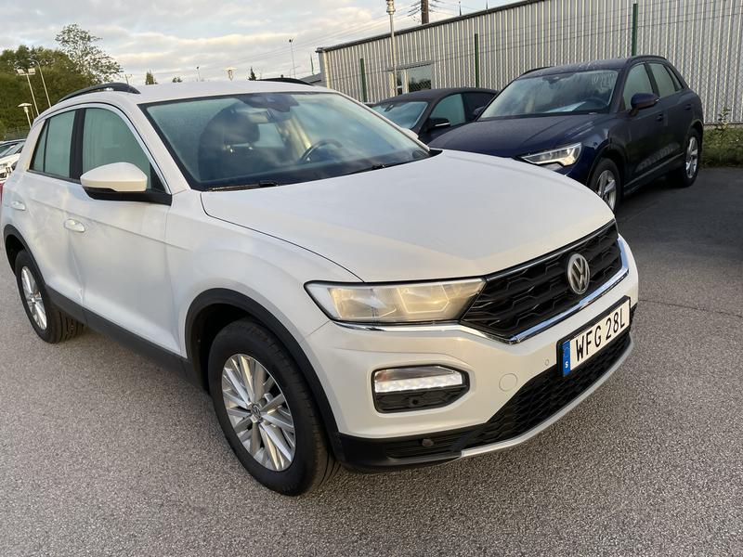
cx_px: 372
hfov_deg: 67.3
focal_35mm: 26
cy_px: 278
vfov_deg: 53.1
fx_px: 558
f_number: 1.6
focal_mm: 4.2
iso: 32
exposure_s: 1/467
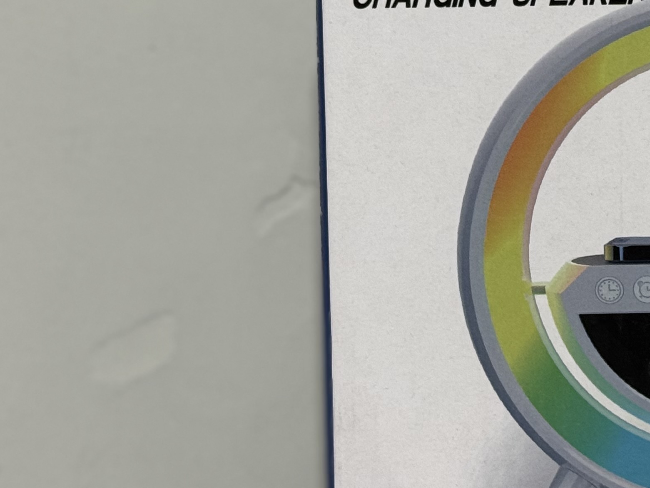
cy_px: 250
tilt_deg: -2.6
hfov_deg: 15.4
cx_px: 729
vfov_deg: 12.0
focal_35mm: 124
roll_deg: +0.0
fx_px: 2329
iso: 160
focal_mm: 6.76
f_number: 1.78
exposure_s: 1/60
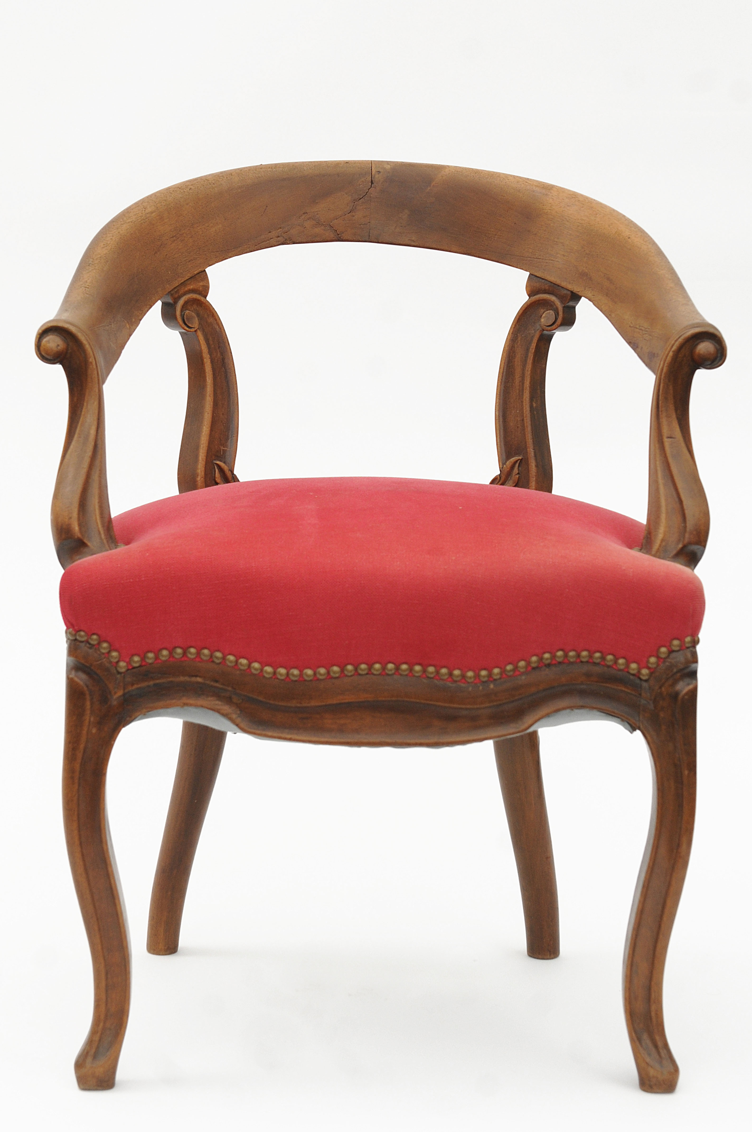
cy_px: 566
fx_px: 2356
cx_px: 376
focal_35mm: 75
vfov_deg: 27.0
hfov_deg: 18.1
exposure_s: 1/160
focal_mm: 50
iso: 320
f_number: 5.6
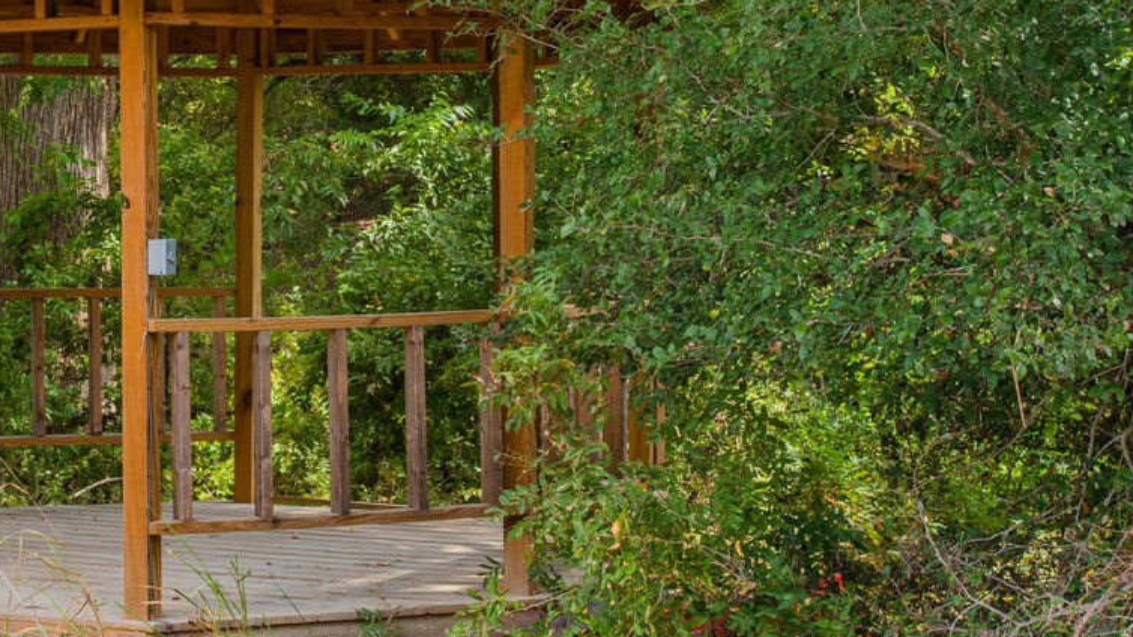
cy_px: 17
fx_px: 2704
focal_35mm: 90
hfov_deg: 23.2
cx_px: 189
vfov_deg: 13.3
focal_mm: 40
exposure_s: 1/30
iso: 500
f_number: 13
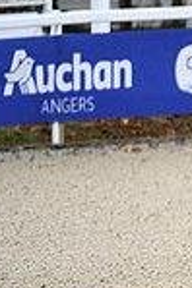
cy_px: 32
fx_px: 8419
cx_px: 506
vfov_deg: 2.0
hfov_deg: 1.3
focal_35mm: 1050
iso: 2200
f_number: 4.5
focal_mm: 270
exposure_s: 1/1250
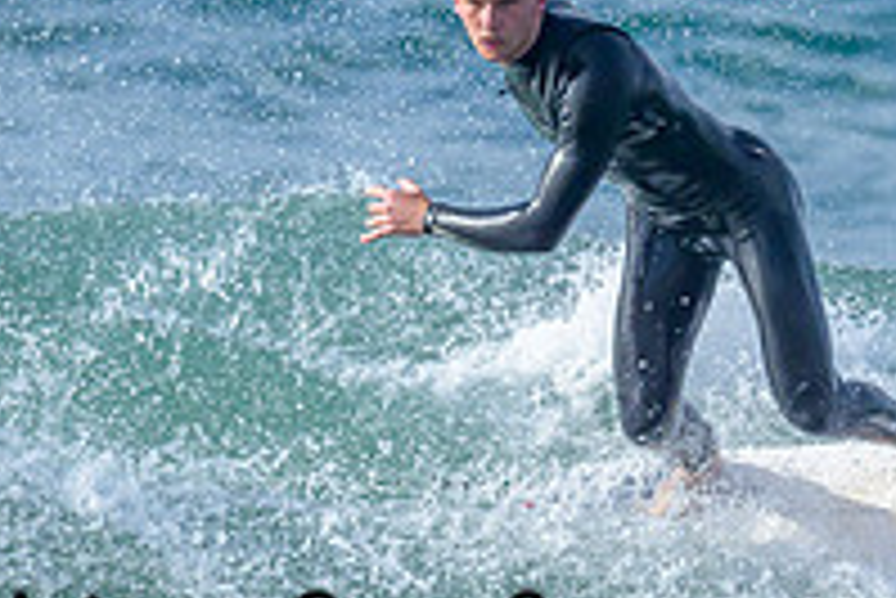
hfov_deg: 0.6
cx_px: 569
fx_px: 79675
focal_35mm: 3199
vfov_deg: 0.4
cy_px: 297
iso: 400
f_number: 6.3
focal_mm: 800
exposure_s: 1/2000
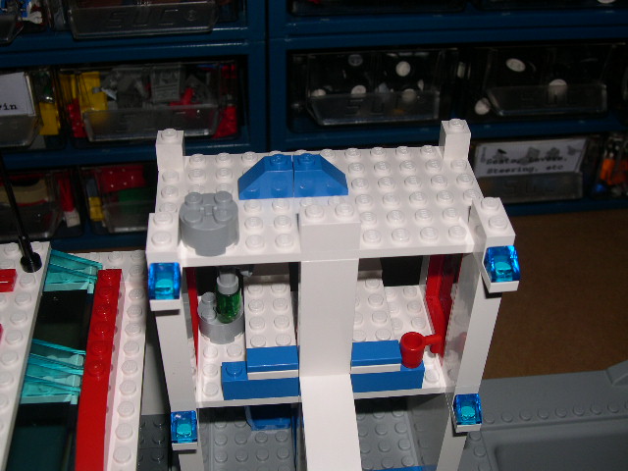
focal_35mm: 42
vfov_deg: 34.3
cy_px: 236
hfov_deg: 44.8
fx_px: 762
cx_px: 314
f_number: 8
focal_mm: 9
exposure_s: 1/60
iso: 100
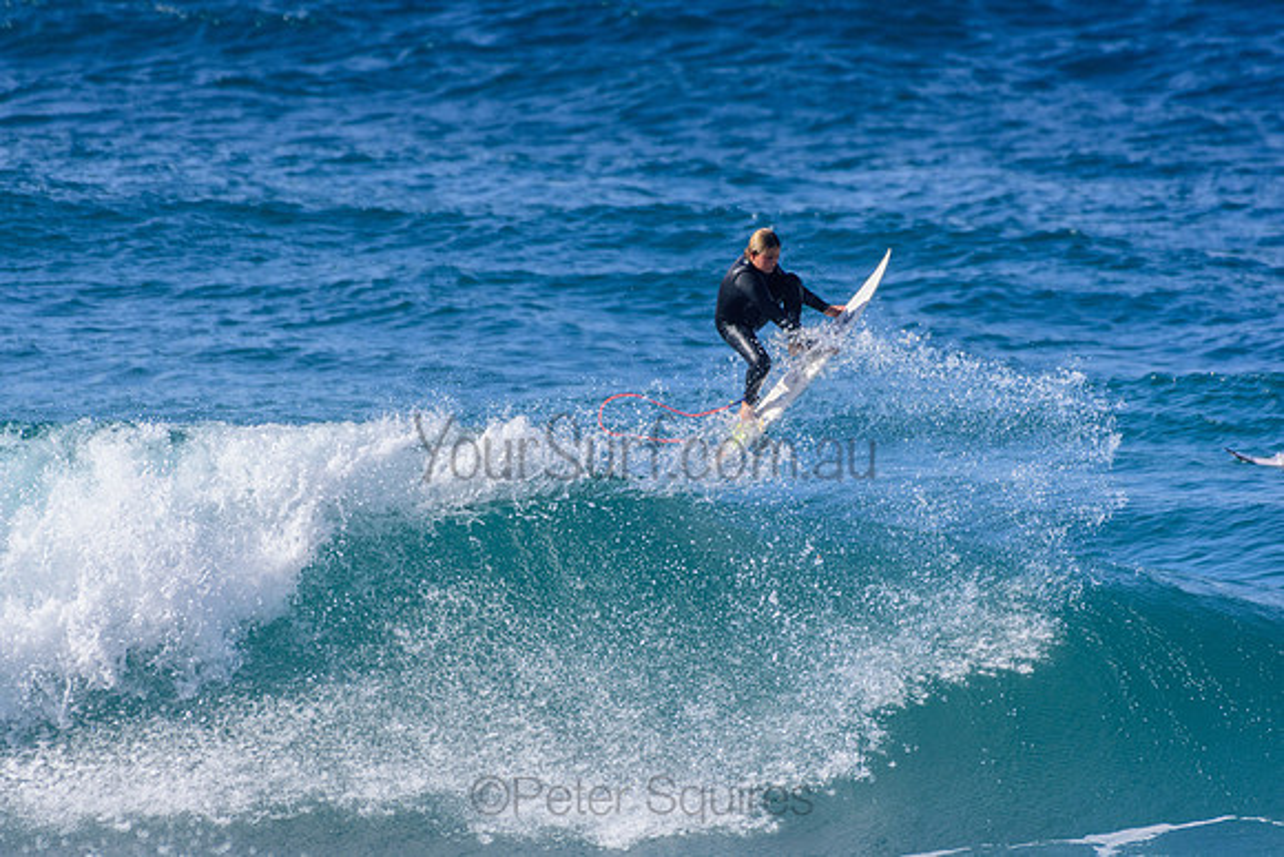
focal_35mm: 750
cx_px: 642
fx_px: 26755
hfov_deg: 2.7
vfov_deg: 1.8
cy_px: 428
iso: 320
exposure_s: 1/2000
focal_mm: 500
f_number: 5.6
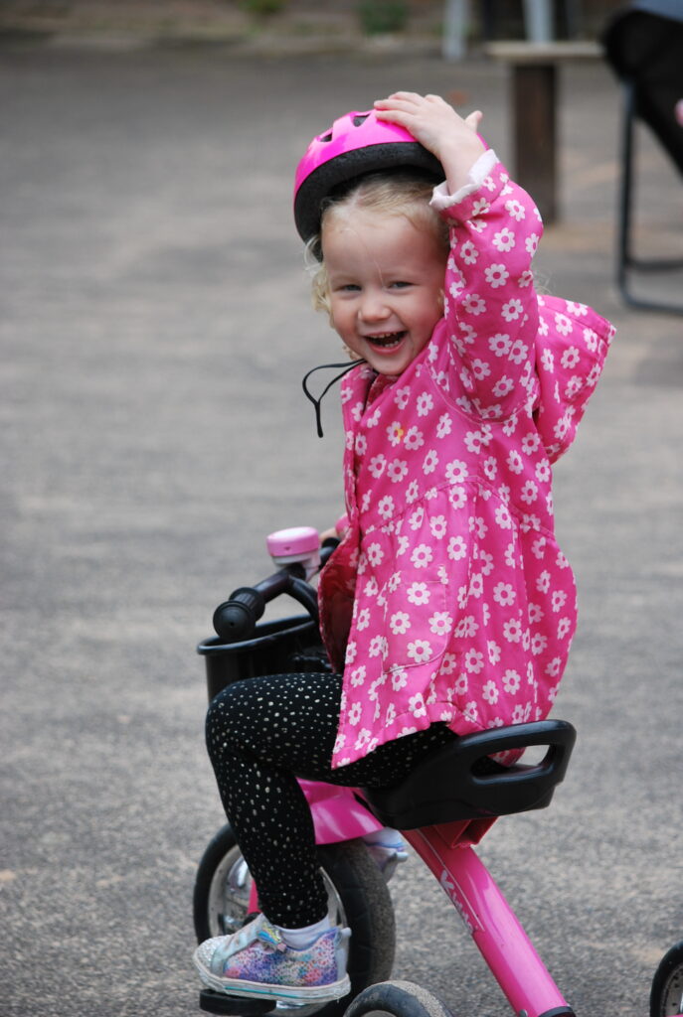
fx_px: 4675
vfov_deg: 12.4
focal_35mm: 165
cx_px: 342
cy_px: 508
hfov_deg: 8.4
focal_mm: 110
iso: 200
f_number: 4.8
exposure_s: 1/400
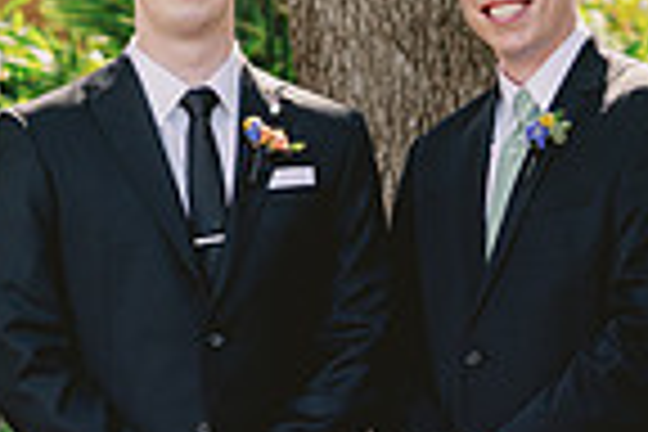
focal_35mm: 351
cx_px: 234
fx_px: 6318
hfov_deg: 5.9
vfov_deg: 3.9
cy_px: 502
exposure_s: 1/400
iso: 400
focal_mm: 87
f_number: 4.5
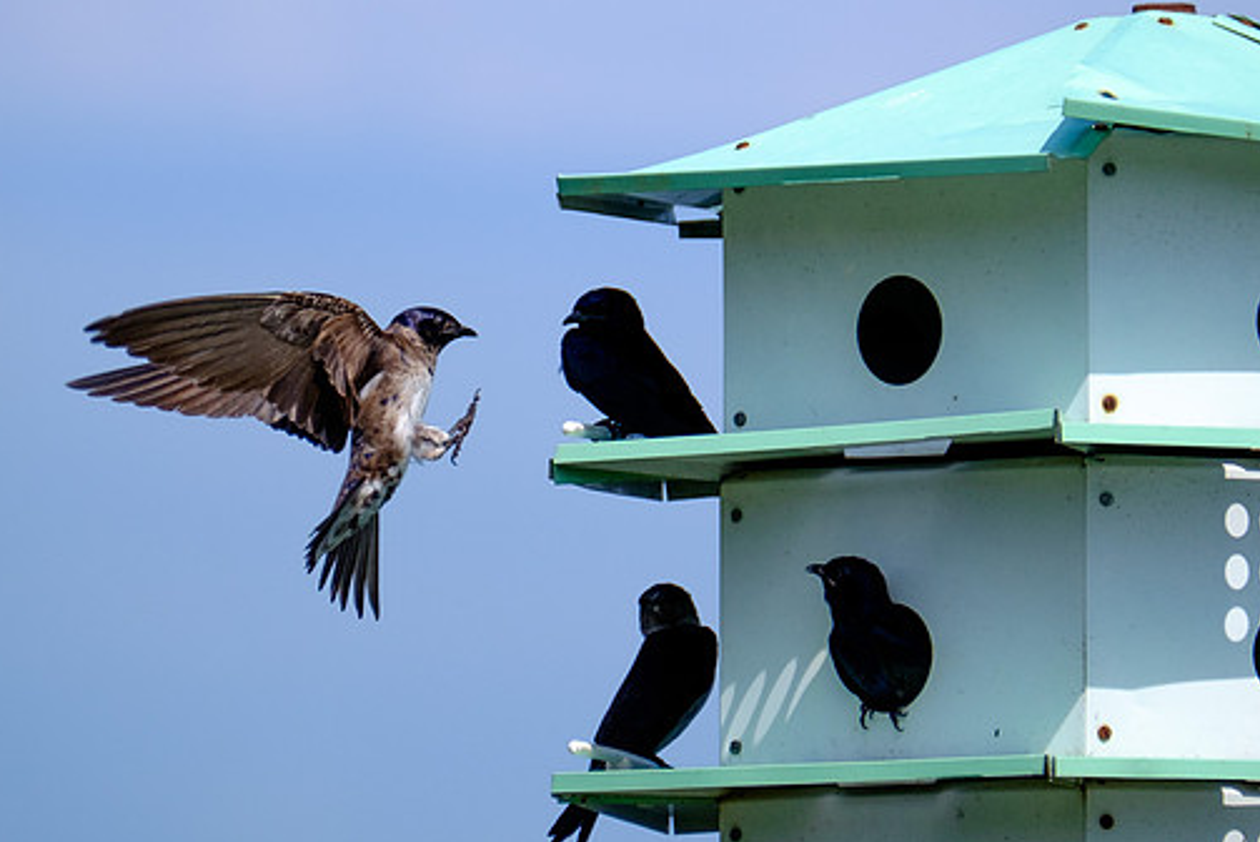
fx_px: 32742
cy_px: 382
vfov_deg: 1.5
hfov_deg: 2.2
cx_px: 577
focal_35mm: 935
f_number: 5.6
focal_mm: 400
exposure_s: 1/2000
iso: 500
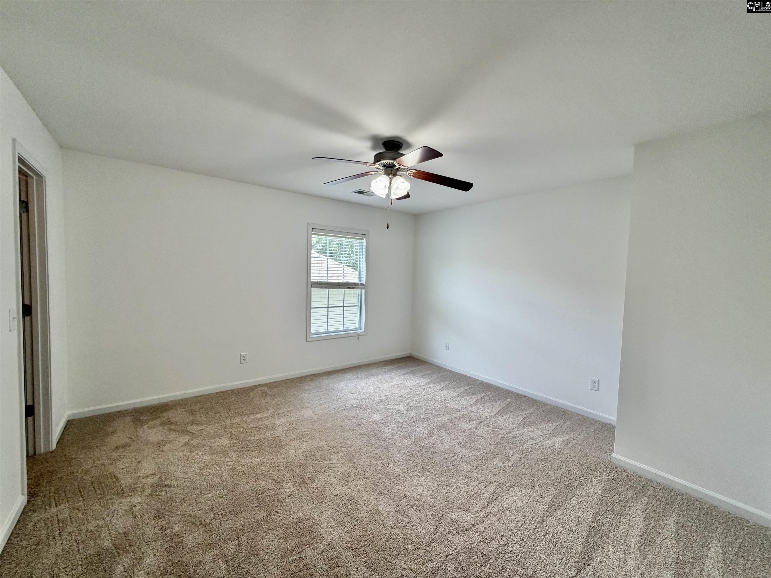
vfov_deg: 85.7
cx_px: 386
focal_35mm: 14
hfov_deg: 102.1
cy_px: 289
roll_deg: -0.8
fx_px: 312
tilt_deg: -2.9
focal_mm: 2.22
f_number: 2.2
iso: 160
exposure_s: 1/120
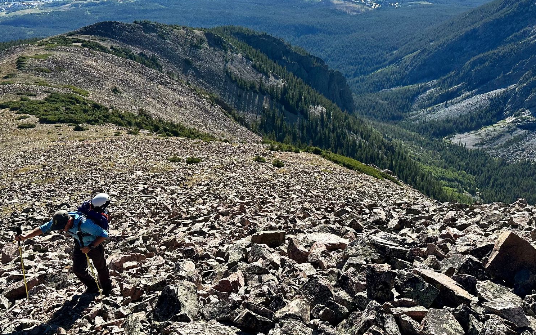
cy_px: 136
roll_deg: +0.2
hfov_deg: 55.2
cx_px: 232
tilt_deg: -24.7
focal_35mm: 35
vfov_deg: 36.1
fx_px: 511
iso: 80
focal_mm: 6.86
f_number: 1.78
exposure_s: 1/3247
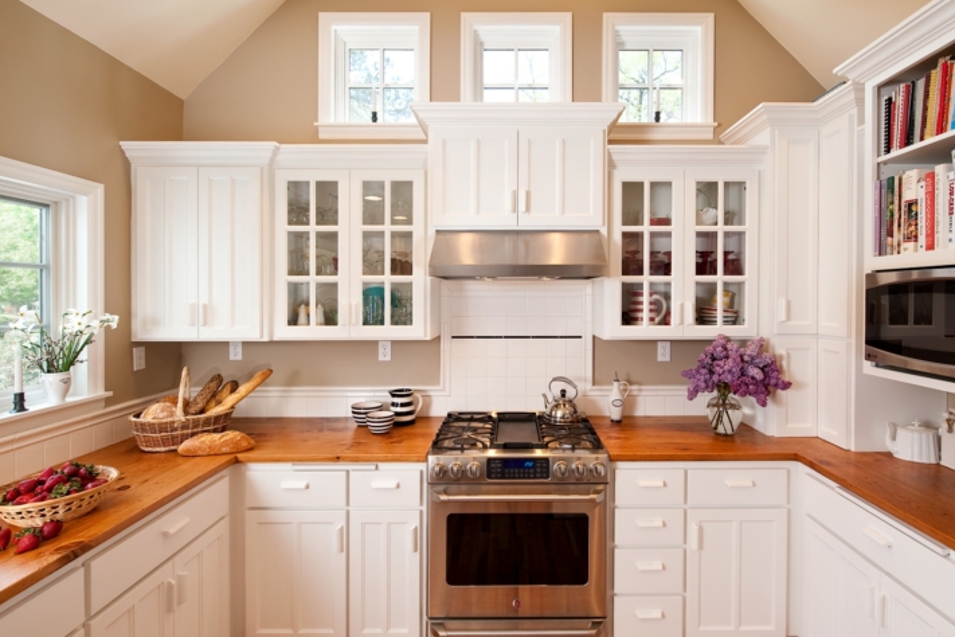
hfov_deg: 89.9
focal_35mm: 18
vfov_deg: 67.4
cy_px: 327
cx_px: 505
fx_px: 477
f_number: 9
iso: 200
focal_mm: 16
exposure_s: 1/25
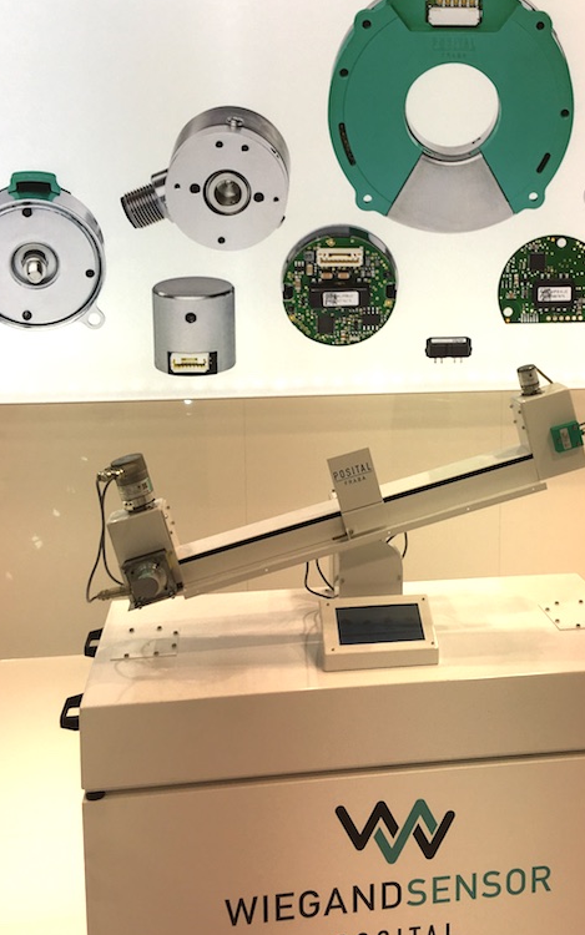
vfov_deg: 47.9
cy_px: 375
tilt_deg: -7.6
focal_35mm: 41
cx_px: 397
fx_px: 1045
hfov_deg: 31.0
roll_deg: +0.4
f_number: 2.2
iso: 25
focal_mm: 4.15
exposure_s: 1/316
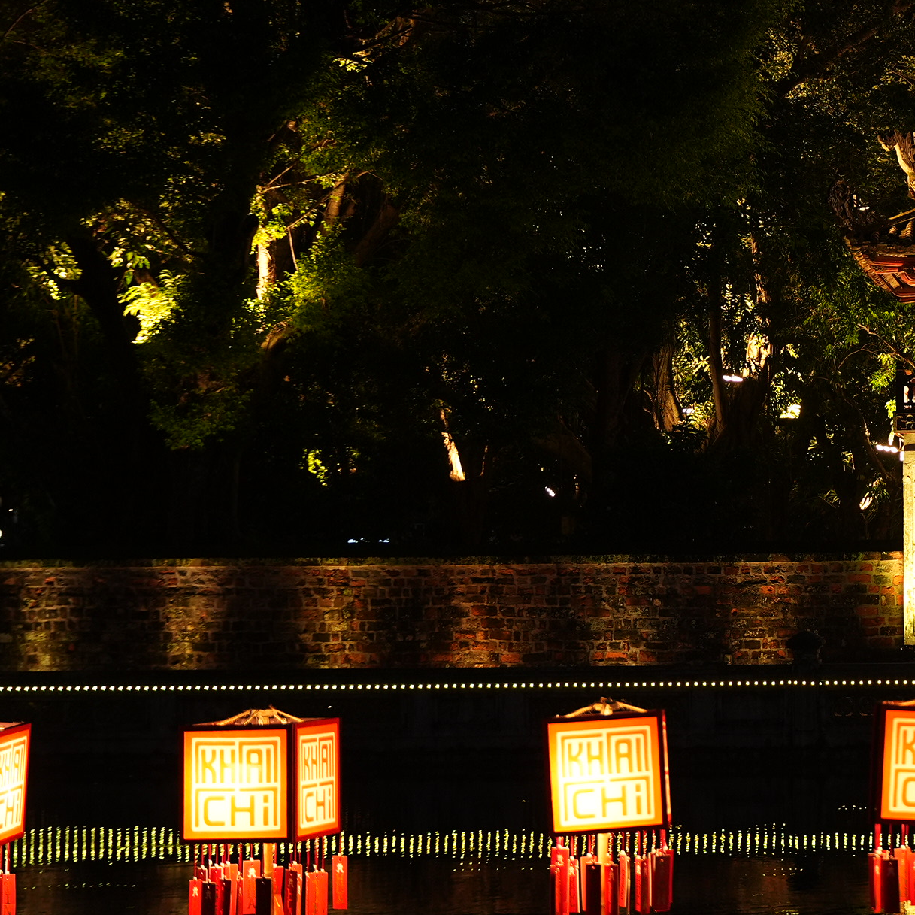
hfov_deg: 17.6
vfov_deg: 18.3
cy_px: 405
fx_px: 2832
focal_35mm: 95
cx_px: 1059
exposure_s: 1/100
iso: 640
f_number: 2.8
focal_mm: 38.7
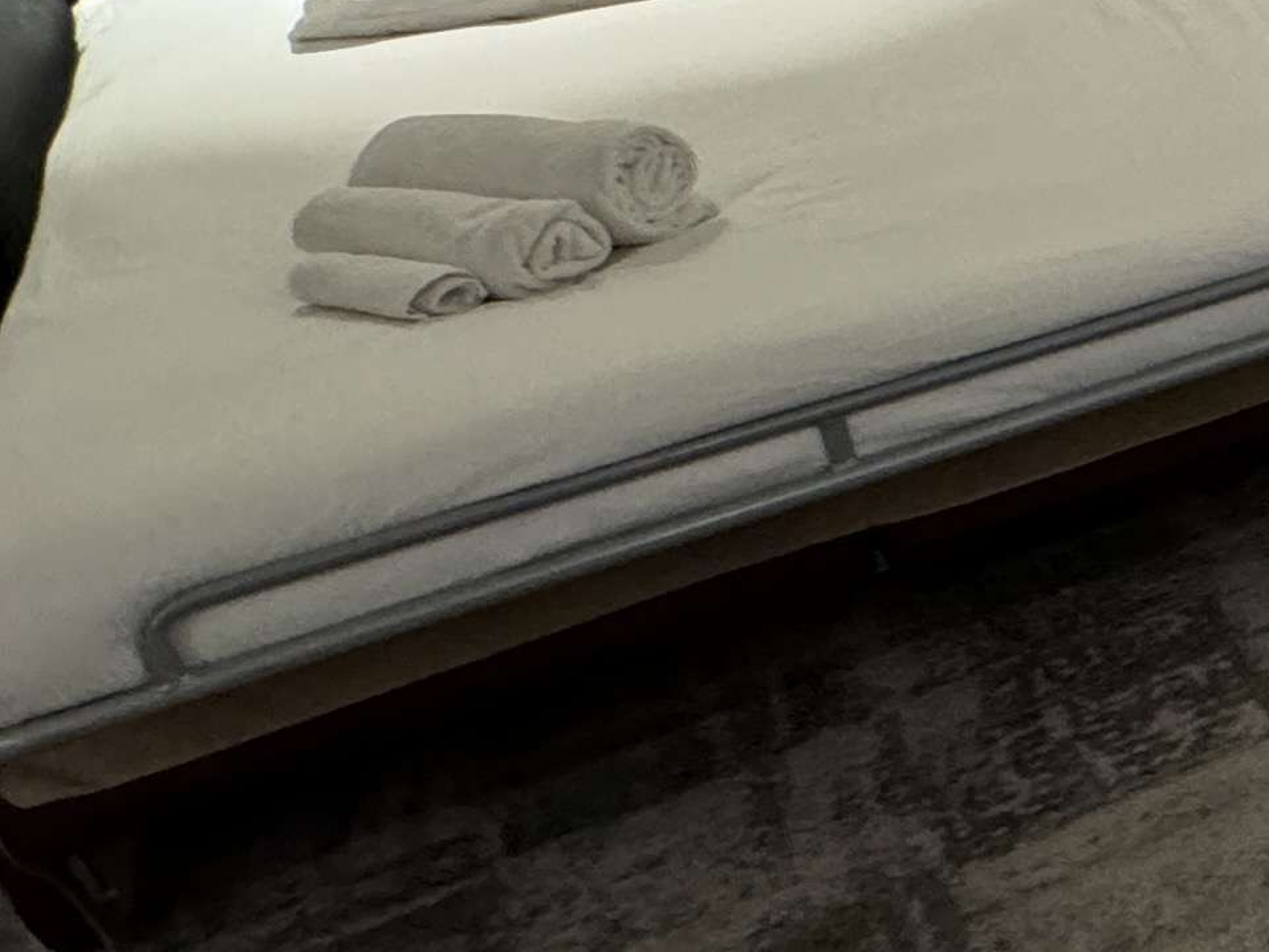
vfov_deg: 23.9
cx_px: 2354
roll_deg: +2.5
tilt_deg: -20.1
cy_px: 40
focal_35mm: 59
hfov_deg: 20.8
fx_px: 2163
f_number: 2.2
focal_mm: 2.22
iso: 320
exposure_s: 1/60
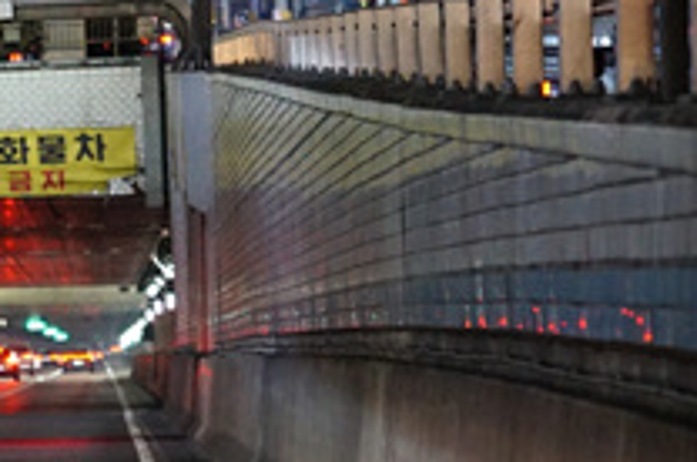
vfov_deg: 4.6
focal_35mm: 301
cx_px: -295
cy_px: 459
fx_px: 5810
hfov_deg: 6.8
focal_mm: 65
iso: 3200
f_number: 2
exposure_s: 1/125
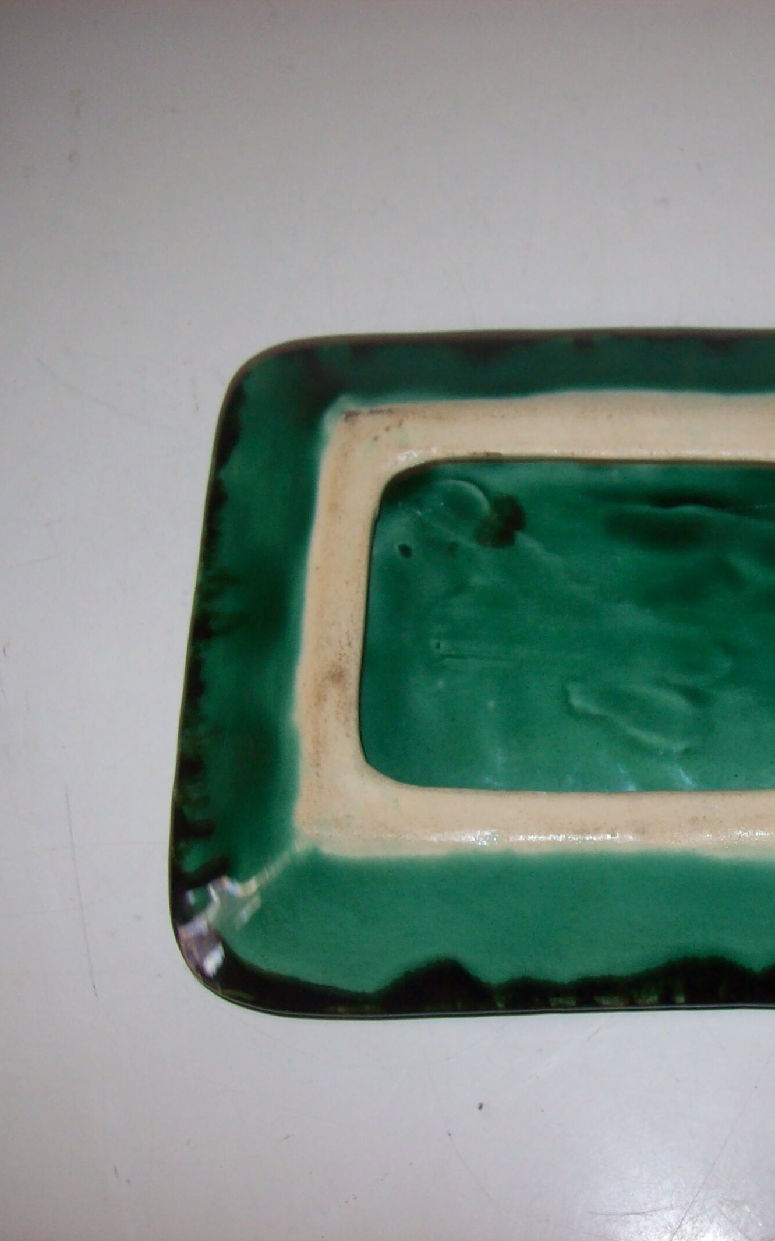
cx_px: 675
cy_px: 620
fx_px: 1724
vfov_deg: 39.6
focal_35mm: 51
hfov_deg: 24.7
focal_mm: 6
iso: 80
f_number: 2.7
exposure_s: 1/64
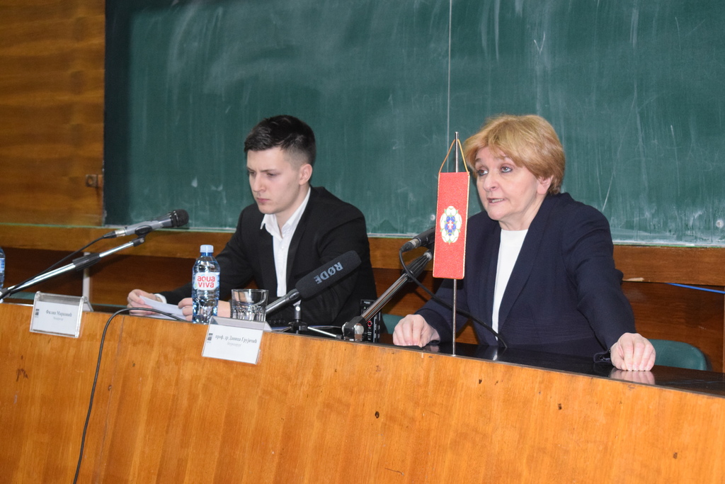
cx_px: 362
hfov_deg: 27.0
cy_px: 242
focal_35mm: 75
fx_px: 1511
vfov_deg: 18.2
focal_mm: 50
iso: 3200
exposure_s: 1/60
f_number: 5.6
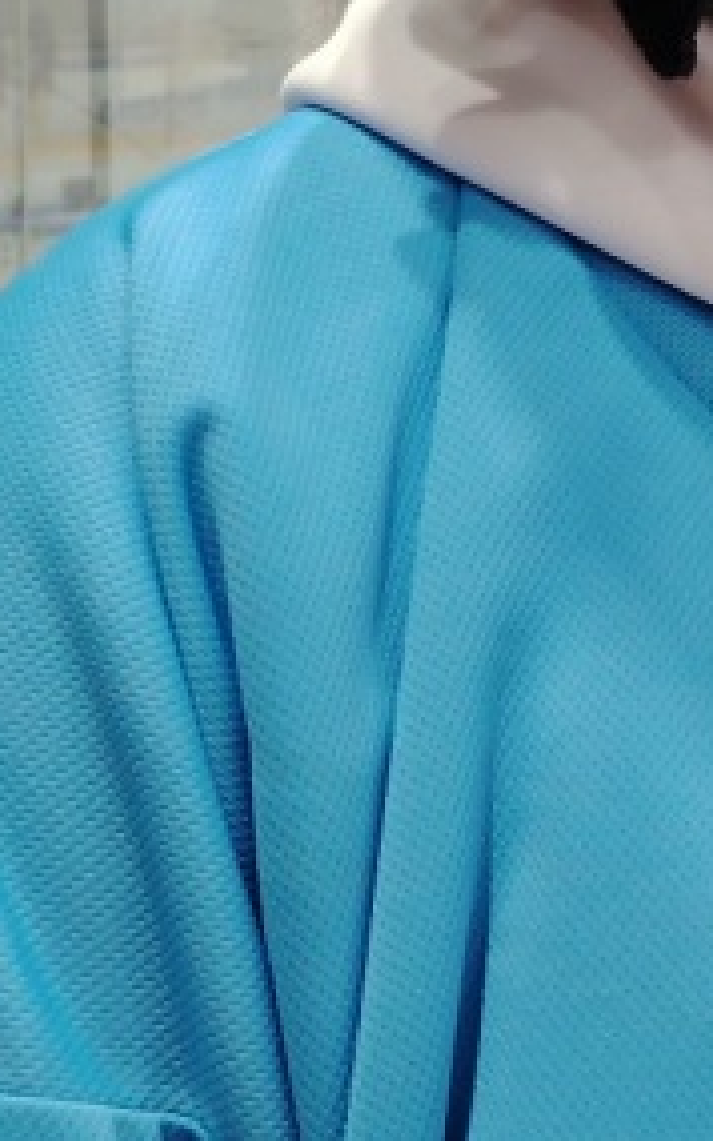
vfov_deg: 18.9
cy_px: 4
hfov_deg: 11.9
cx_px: 925
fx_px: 3328
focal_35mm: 107
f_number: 1.75
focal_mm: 5.25
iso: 281
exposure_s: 1/50
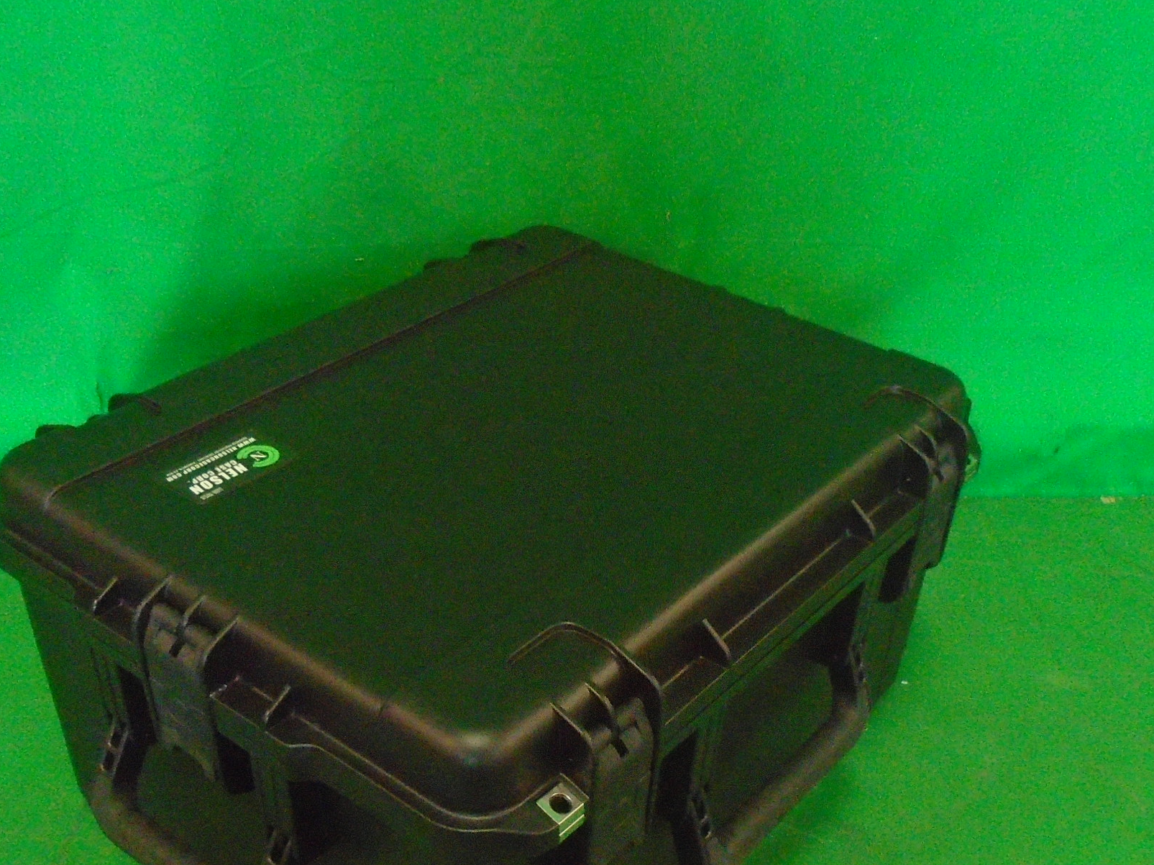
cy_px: 590
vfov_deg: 34.0
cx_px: 624
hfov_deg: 44.8
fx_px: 1400
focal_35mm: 42
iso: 800
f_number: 3.2
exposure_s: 1/60
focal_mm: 4.6
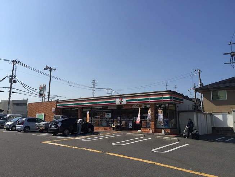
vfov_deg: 48.2
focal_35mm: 29
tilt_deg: +10.5
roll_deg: -2.6
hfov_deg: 61.7
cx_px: 118
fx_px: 197
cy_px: 88
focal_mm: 4.15
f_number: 2.2
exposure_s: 1/3300
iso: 32
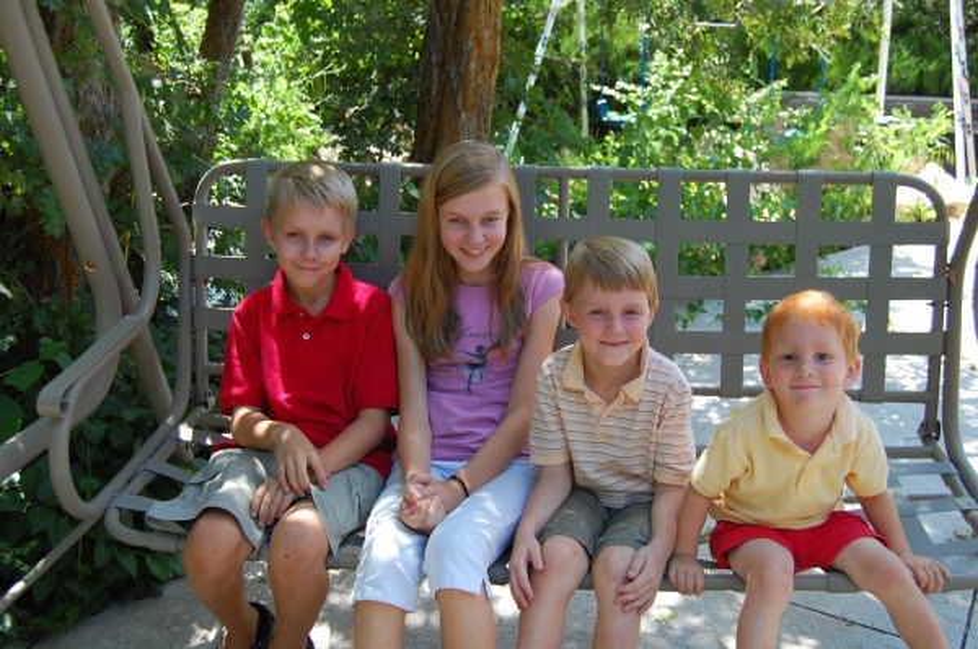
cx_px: 489
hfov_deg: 46.5
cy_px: 324
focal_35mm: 42
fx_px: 1139
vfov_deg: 31.8
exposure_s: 1/125
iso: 200
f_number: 5.6
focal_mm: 28
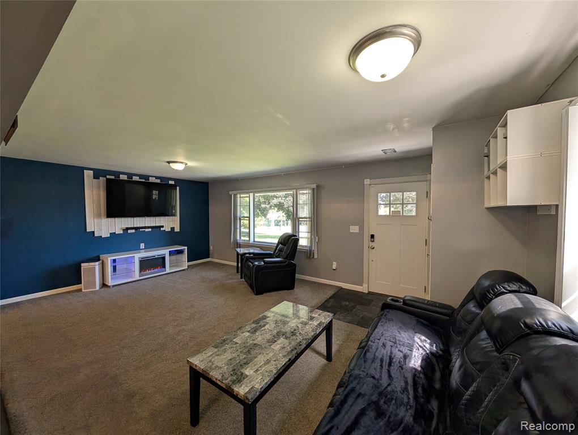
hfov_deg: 110.5
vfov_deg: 94.6
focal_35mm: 12
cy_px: 218
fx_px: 201
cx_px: 289
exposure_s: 1/153
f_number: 1.7
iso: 98
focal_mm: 2.02
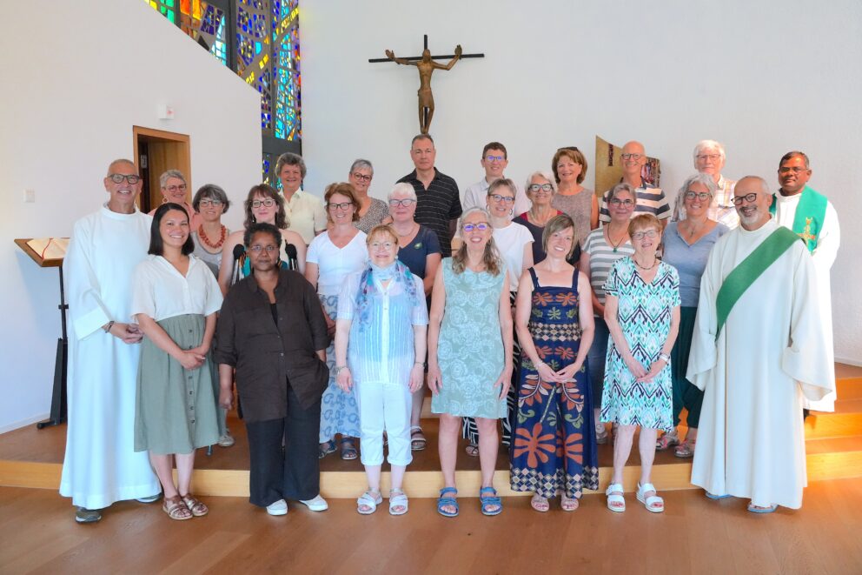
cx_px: 431
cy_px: 288
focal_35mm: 31
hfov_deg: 60.3
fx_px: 742
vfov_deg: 42.3
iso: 4000
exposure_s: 1/320
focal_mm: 31
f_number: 6.3
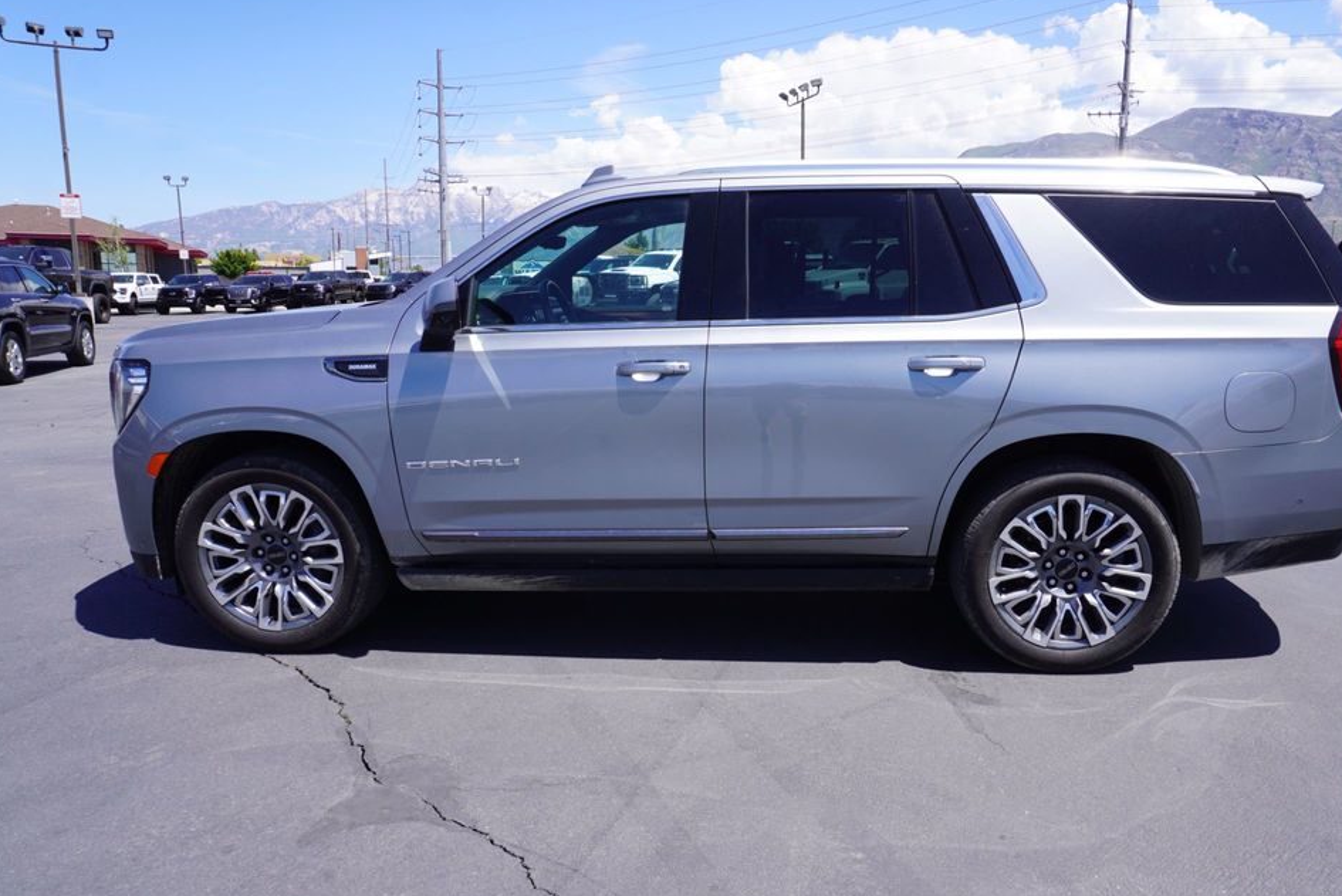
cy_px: 466
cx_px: 719
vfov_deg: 49.6
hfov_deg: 69.3
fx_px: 970
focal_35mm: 26
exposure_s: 1/125
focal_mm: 16
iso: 100
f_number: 9
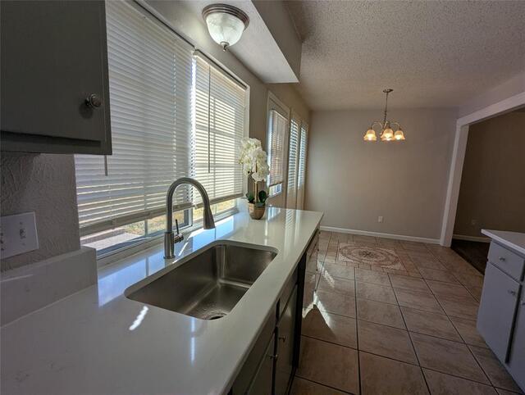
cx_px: 262
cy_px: 198
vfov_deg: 78.3
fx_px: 243
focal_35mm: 16
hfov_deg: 94.4
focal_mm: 2.35
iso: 59
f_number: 2.2
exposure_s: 1/557
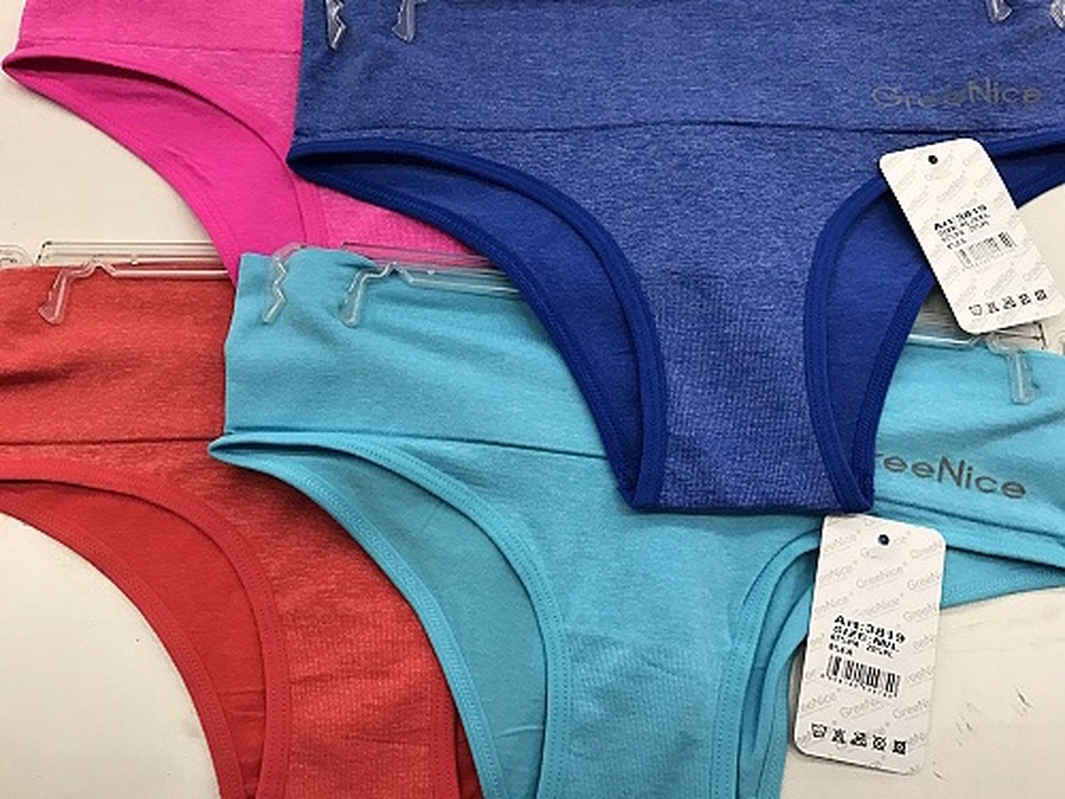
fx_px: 861
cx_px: 532
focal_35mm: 28
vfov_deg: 49.7
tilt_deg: -70.1
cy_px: 400
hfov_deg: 63.4
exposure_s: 1/33
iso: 40
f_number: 1.8
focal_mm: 3.99
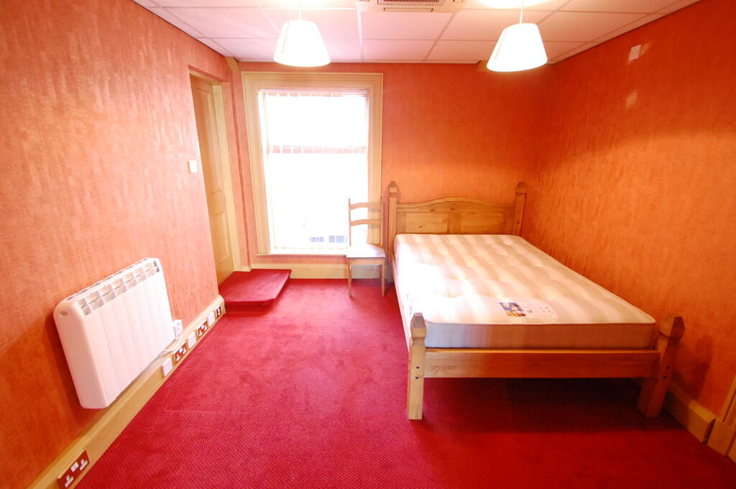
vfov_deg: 77.2
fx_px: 306
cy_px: 244
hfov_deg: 100.4
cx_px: 368
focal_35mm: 15
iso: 1600
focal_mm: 10
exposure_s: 1/20
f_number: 5
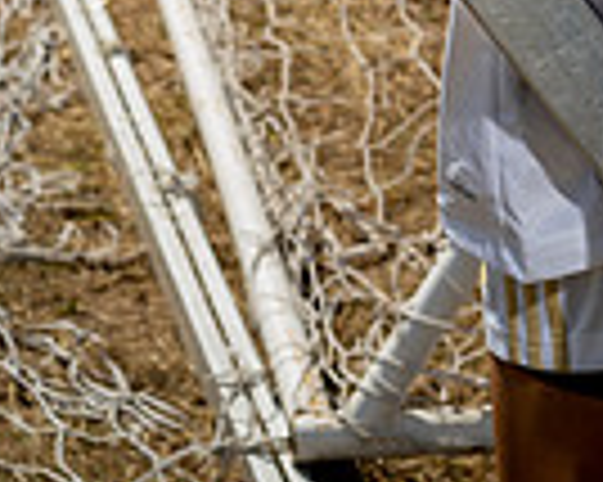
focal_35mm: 173
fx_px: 3085
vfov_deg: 8.4
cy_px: -496
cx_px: 536
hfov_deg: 11.1
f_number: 7.1
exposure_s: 1/250
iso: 50
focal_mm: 55
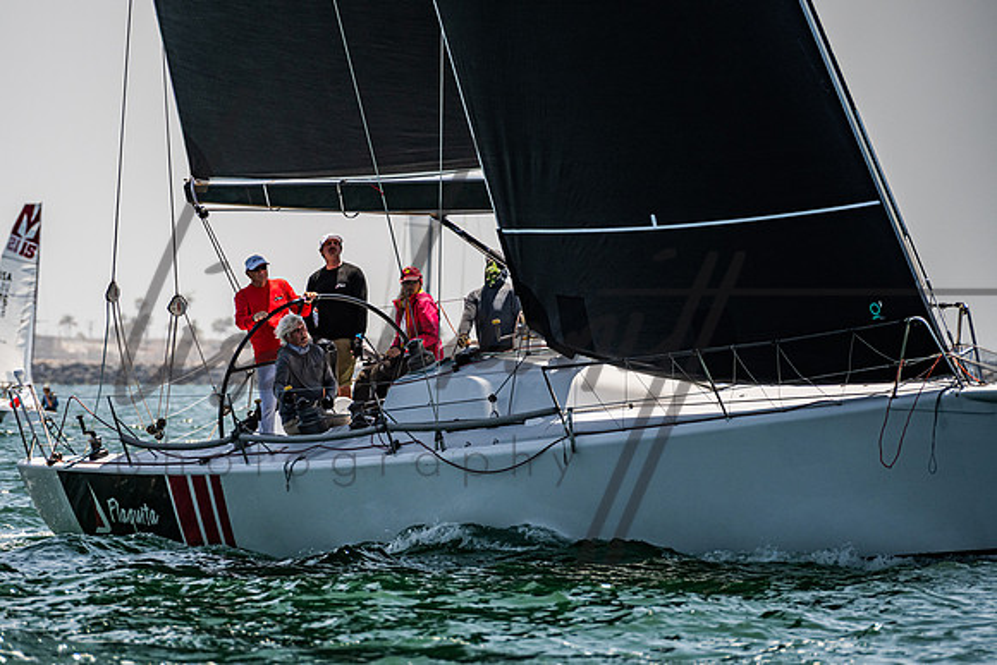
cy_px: 326
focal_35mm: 517
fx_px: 14321
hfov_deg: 4.0
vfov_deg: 2.7
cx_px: 363
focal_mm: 400
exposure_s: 1/2000
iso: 400
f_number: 8
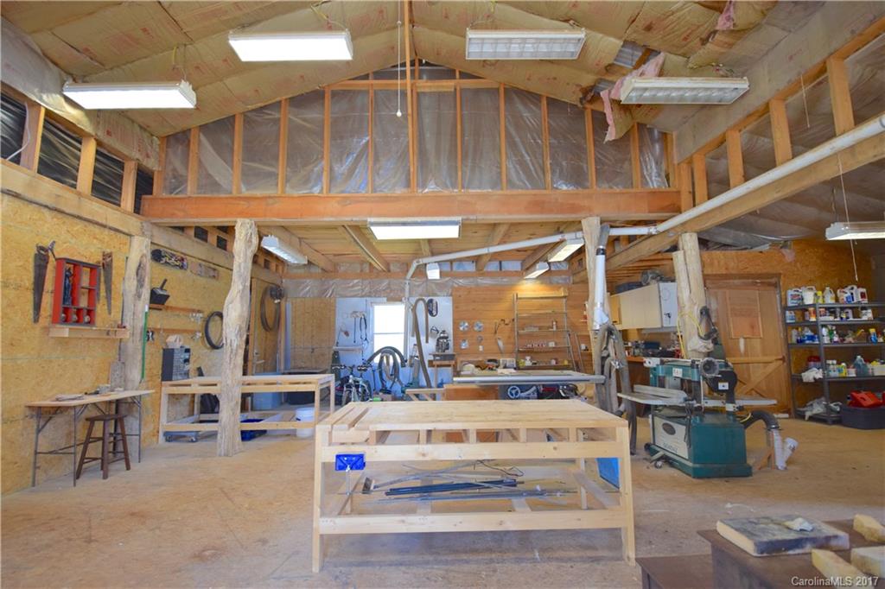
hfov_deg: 100.4
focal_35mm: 15
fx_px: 369
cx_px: 442
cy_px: 294
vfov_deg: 77.3
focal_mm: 10
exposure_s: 1/60
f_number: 4
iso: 560
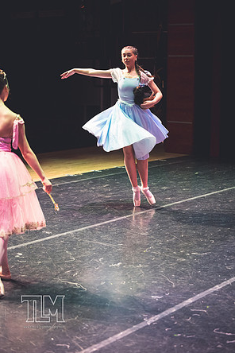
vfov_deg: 28.5
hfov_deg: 19.2
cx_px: 118
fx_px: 695
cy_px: 178
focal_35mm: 71
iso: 5600
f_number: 2.8
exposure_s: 1/250
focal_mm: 70
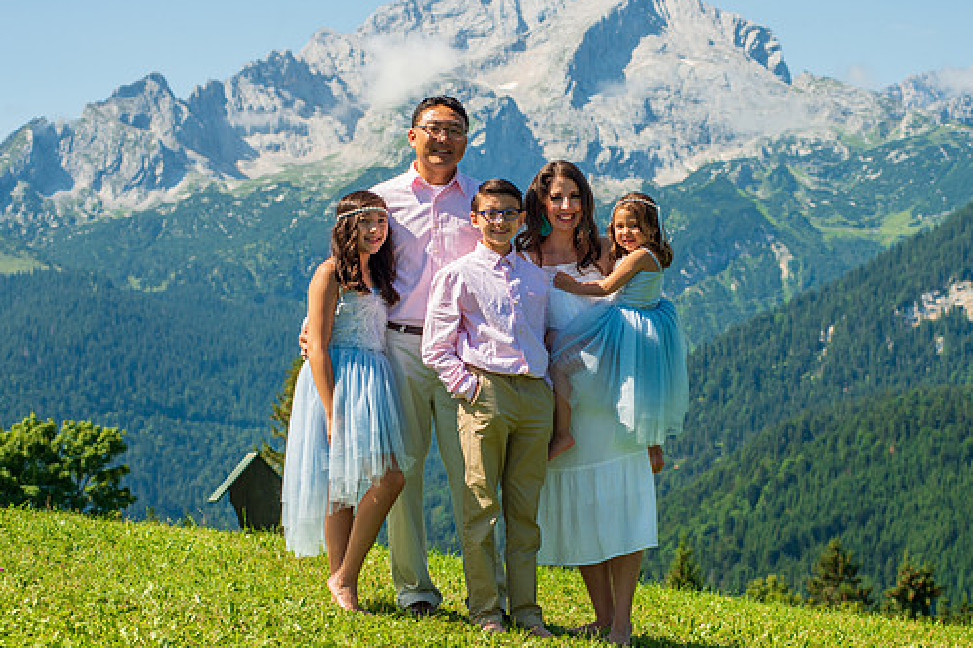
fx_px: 2540
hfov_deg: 21.7
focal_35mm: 94
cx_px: 522
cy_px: 336
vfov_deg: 14.5
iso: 160
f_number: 7.1
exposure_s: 1/500
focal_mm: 80
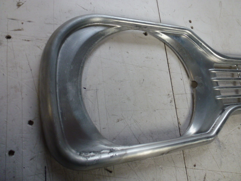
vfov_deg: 56.8
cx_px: 120
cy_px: 90
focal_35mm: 24
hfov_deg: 71.6
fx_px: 167
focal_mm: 4.3
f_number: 3.3
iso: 200
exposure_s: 1/60
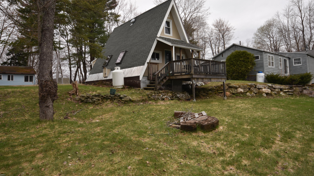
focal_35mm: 23
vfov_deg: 49.3
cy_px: 73
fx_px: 192
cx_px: 160
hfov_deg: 78.7
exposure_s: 1/200
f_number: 7.1
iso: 100
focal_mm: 14
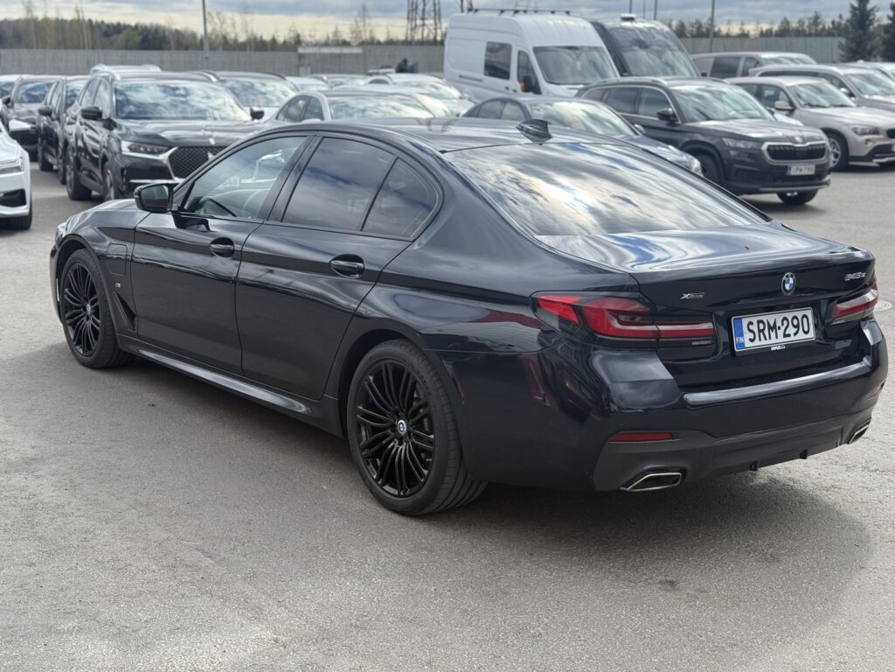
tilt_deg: -12.3
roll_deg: +0.0
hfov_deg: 39.7
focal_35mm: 48
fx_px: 1241
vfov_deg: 30.3
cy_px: 336
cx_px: 448
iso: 64
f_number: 1.78
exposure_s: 1/2342
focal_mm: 6.76
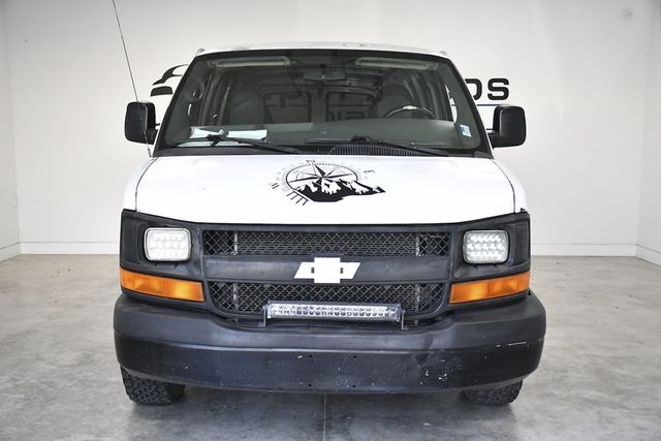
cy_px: 220
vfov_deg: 34.2
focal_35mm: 39
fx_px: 716
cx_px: 330
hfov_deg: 49.5
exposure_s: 1/1250
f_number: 3.8
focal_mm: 26
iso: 2500
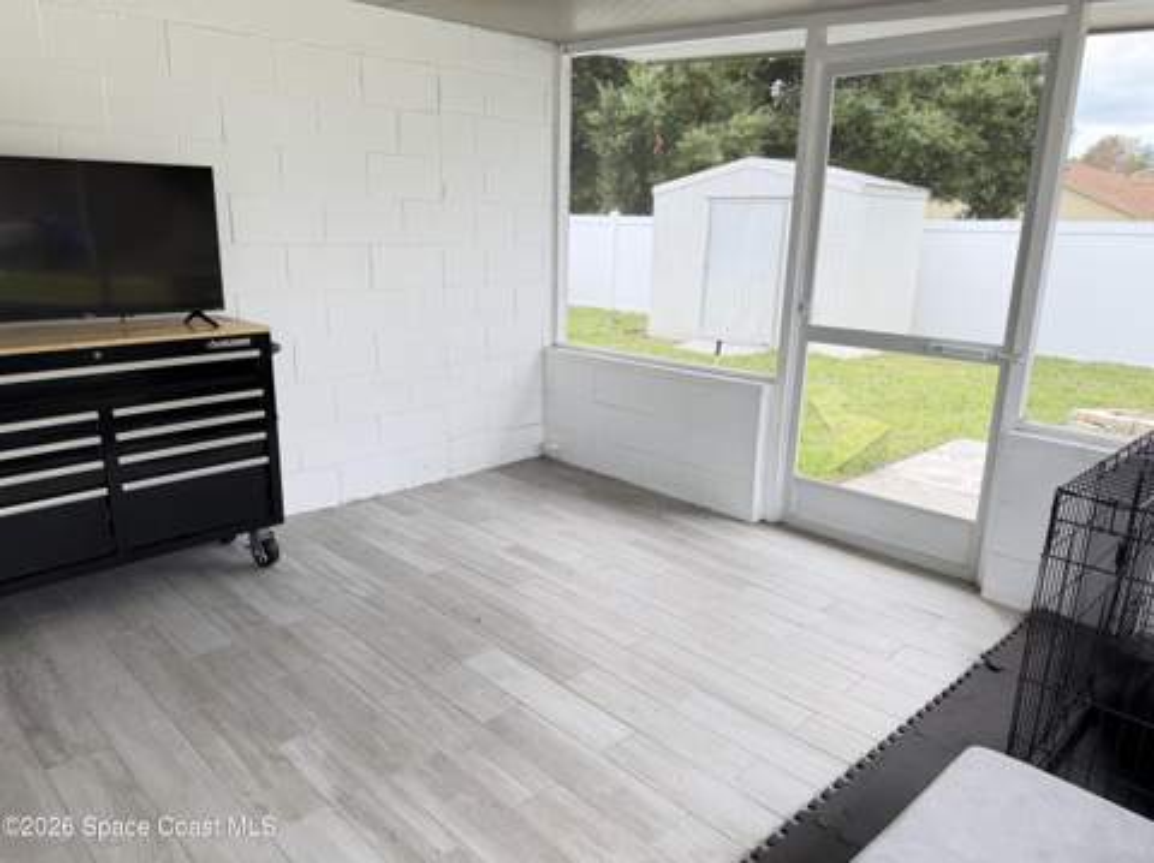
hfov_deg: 71.7
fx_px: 799
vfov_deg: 56.7
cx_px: 577
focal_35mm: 24
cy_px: 432
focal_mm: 6.76
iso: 80
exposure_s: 1/177
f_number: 1.78
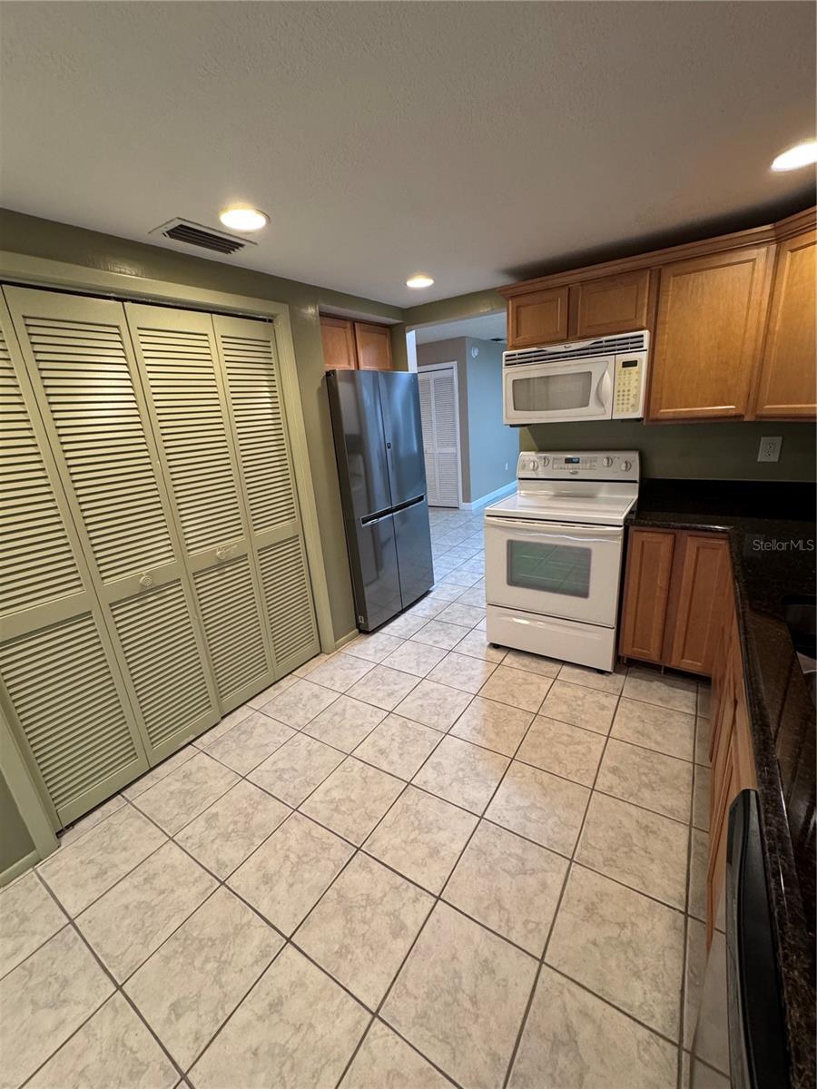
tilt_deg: -16.1
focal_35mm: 14
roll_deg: +4.8
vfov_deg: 102.1
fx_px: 441
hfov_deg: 85.7
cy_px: 544
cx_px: 408
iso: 250
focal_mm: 2.22
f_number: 2.2
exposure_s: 1/60
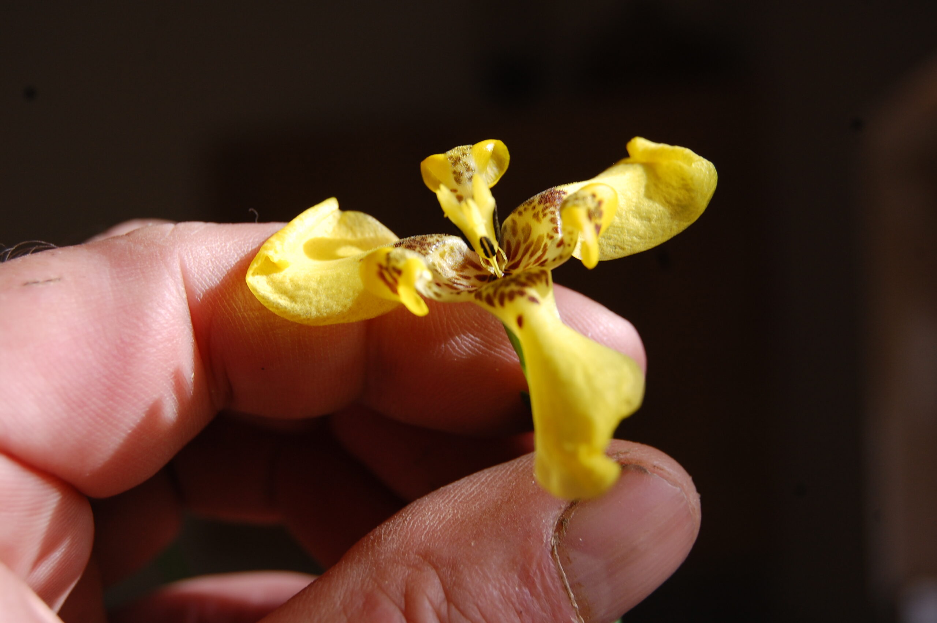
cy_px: 312
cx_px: 468
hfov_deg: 33.4
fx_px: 1560
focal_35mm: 60
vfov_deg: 22.6
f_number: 8
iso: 200
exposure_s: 1/125
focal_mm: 40
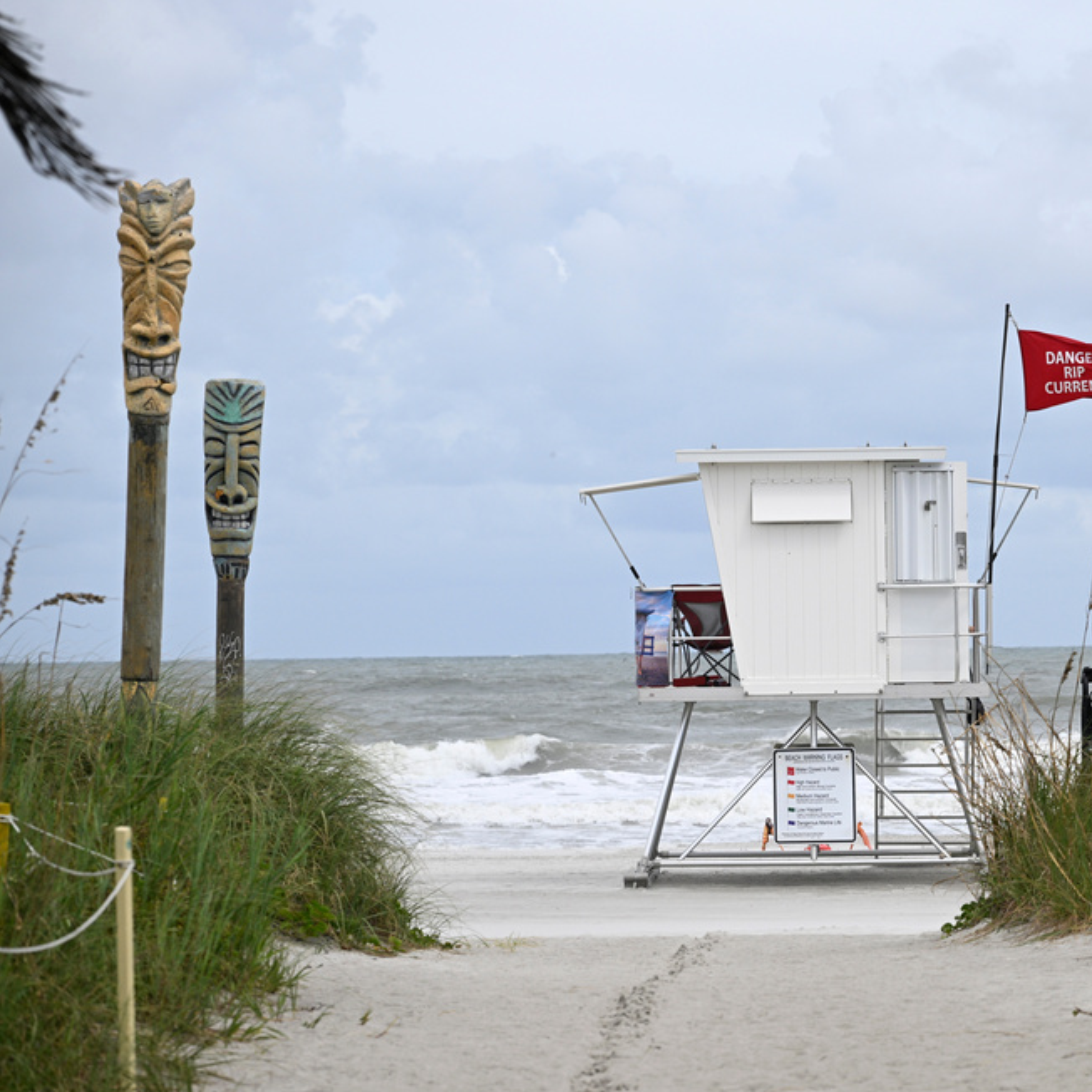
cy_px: 569
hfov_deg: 10.9
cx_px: 804
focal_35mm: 160
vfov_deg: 10.9
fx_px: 5710
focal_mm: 120
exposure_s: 1/1600
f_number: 5.6
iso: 220
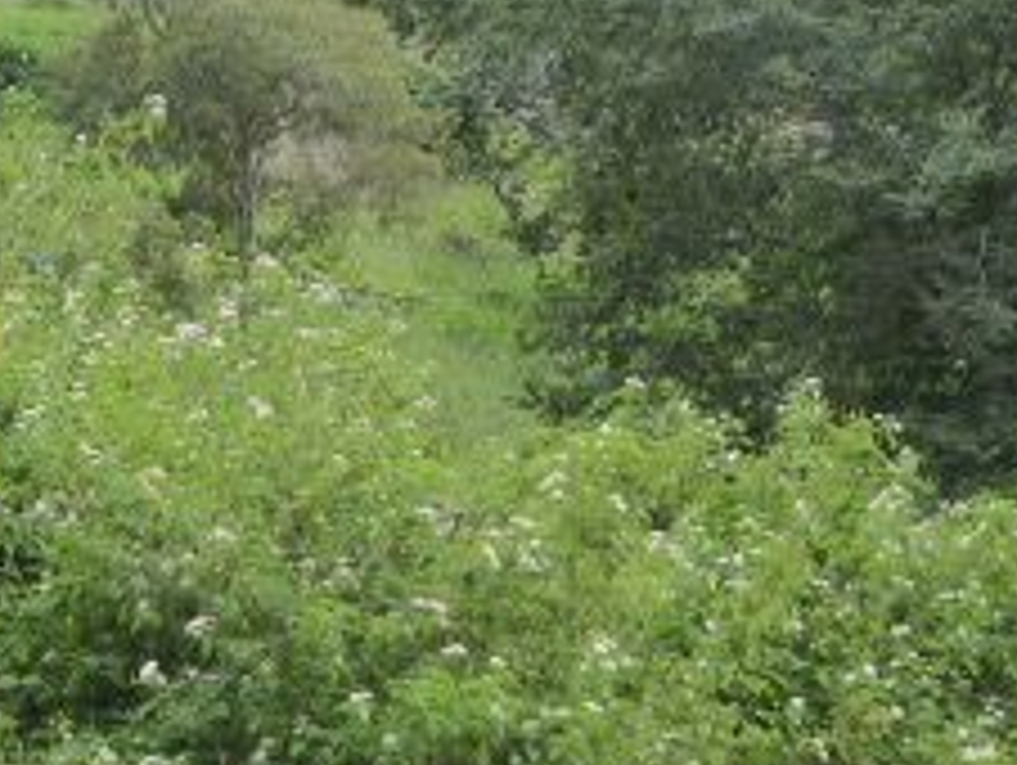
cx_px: 4
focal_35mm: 130
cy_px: 180
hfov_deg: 14.9
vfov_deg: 11.4
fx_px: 3823
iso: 160
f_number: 3.9
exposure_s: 1/250
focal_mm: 7.8
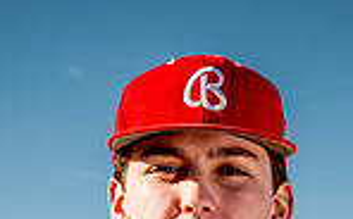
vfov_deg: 7.1
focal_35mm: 174
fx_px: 1671
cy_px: 493
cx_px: 198
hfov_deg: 12.1
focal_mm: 56
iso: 100
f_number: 6.3
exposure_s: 1/320
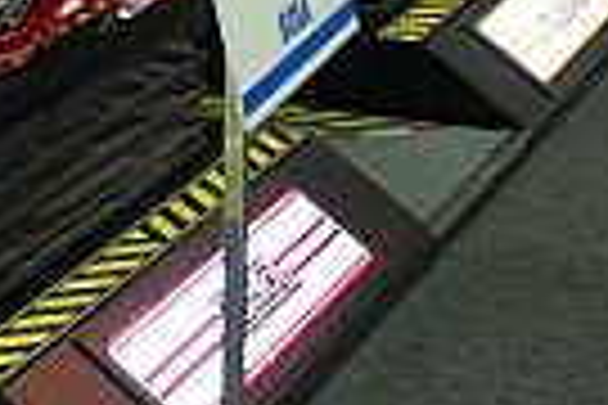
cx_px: -248
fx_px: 2584
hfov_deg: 12.8
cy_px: -315
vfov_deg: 8.6
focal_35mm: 153
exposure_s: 1/20
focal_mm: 25
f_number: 4
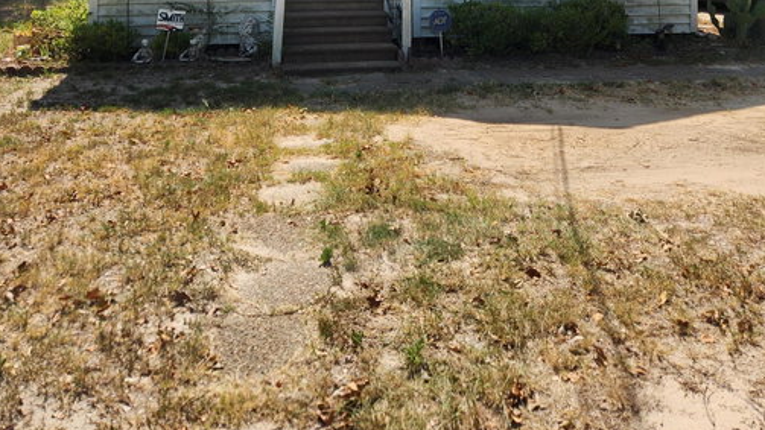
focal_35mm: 34
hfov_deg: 58.0
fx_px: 690
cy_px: -66
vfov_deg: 30.3
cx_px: 385
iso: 20
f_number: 1.8
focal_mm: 5.4
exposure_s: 1/1737
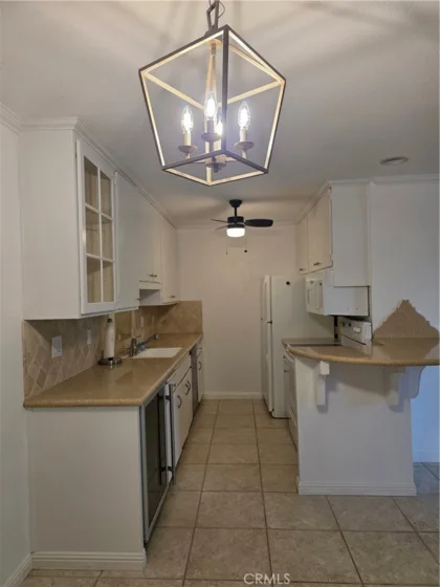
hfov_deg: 58.9
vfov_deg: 73.9
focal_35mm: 23
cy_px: 294
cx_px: 220
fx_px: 390
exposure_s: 1/120
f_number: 1.7
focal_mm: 6.3
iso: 160
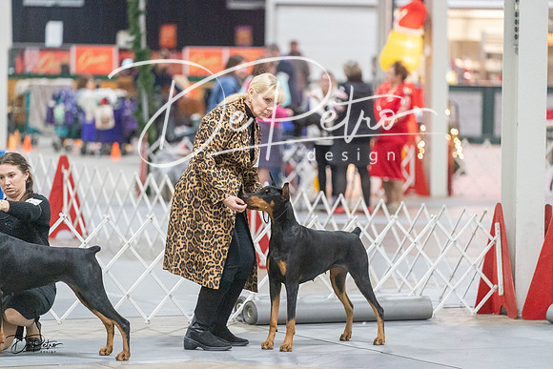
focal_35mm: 187
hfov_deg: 11.0
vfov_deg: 7.3
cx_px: 276
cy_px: 184
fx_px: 2873
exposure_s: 1/400
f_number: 3.2
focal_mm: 187
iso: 12800
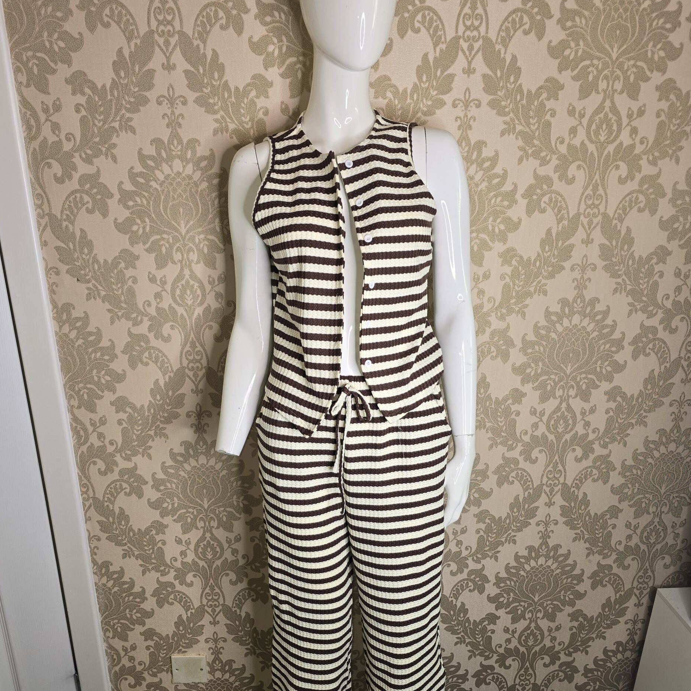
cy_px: 423
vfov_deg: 56.7
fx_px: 632
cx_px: 336
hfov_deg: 57.3
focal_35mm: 28
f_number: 1.7
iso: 25
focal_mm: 6.3
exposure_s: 1/50
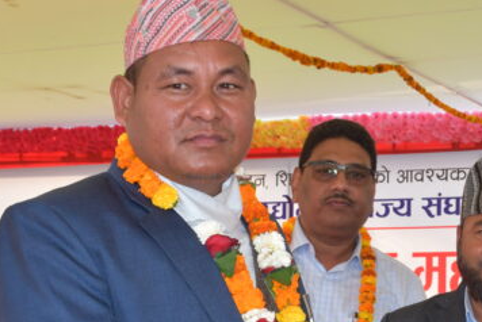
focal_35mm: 97
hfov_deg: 20.3
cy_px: 292
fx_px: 1300
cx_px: 489
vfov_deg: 14.0
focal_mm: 30
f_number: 5
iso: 1000
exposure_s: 1/160
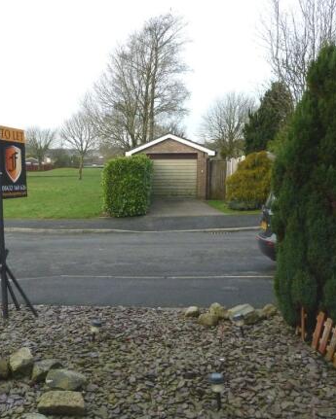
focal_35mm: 33
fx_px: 410
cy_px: 211
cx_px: 103
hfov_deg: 43.7
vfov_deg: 54.2
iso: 400
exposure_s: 1/500
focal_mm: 4.1
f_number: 3.3
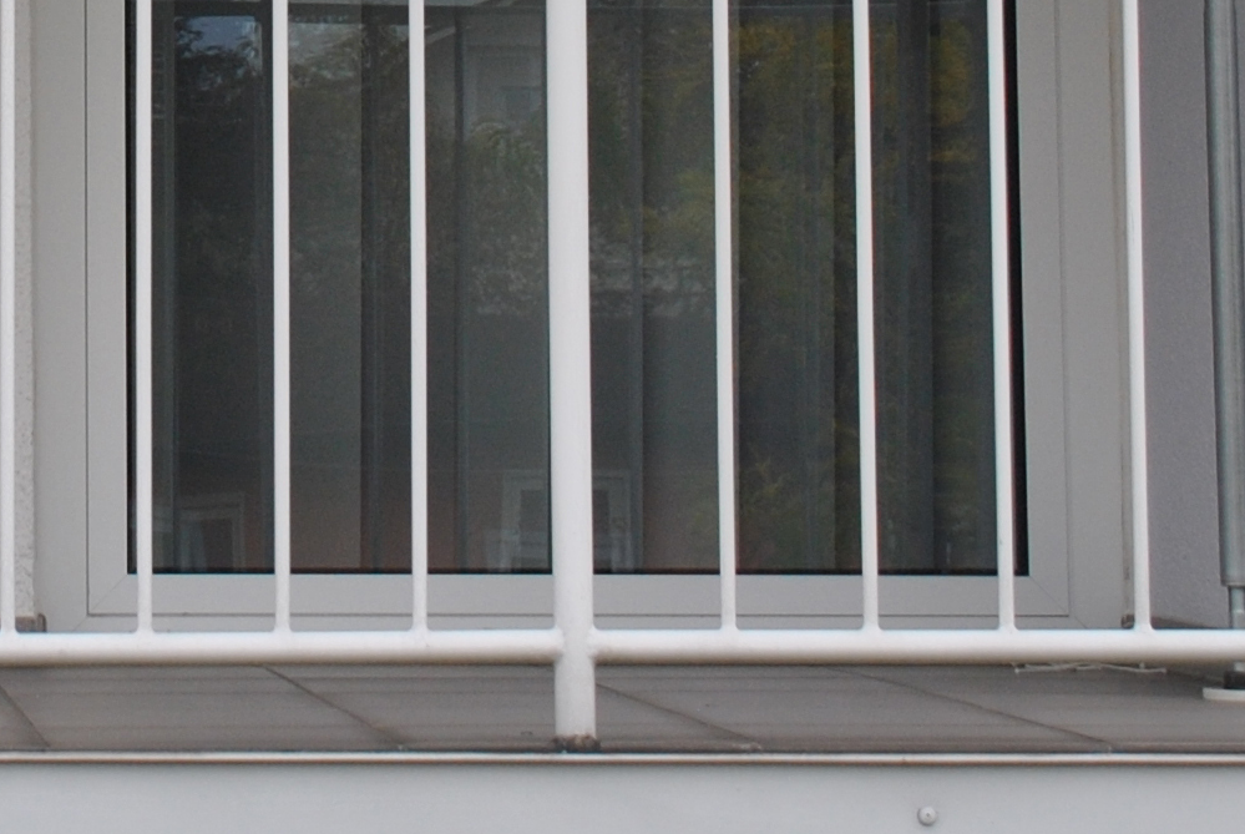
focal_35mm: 186
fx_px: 6441
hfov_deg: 10.9
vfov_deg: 7.3
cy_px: -376
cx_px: -128
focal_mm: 32
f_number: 5.6
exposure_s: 1/125
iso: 200
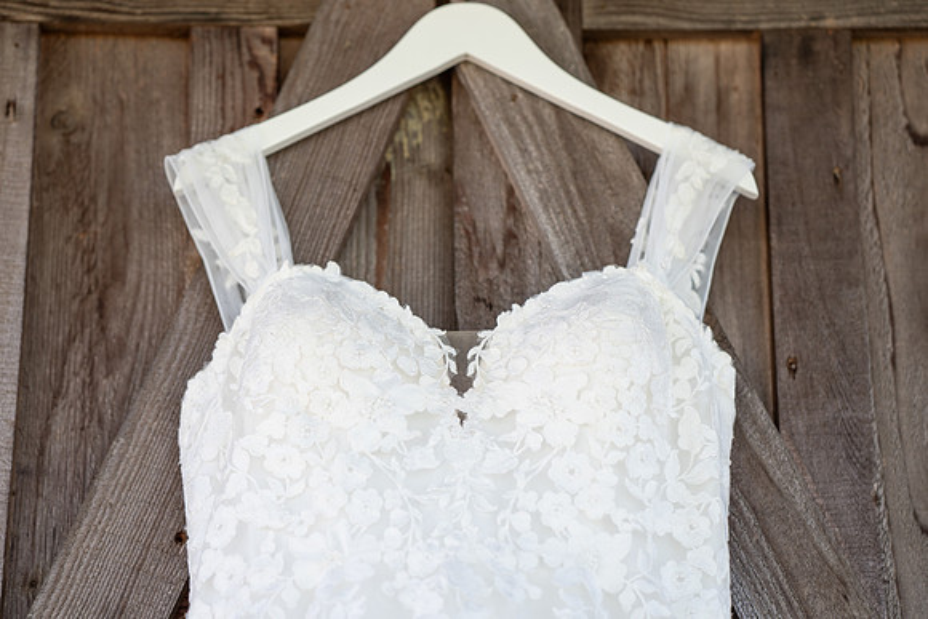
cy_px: 313
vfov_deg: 15.5
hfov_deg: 23.0
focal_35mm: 88
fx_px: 2277
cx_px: 478
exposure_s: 1/250
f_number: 2.5
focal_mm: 85
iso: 100
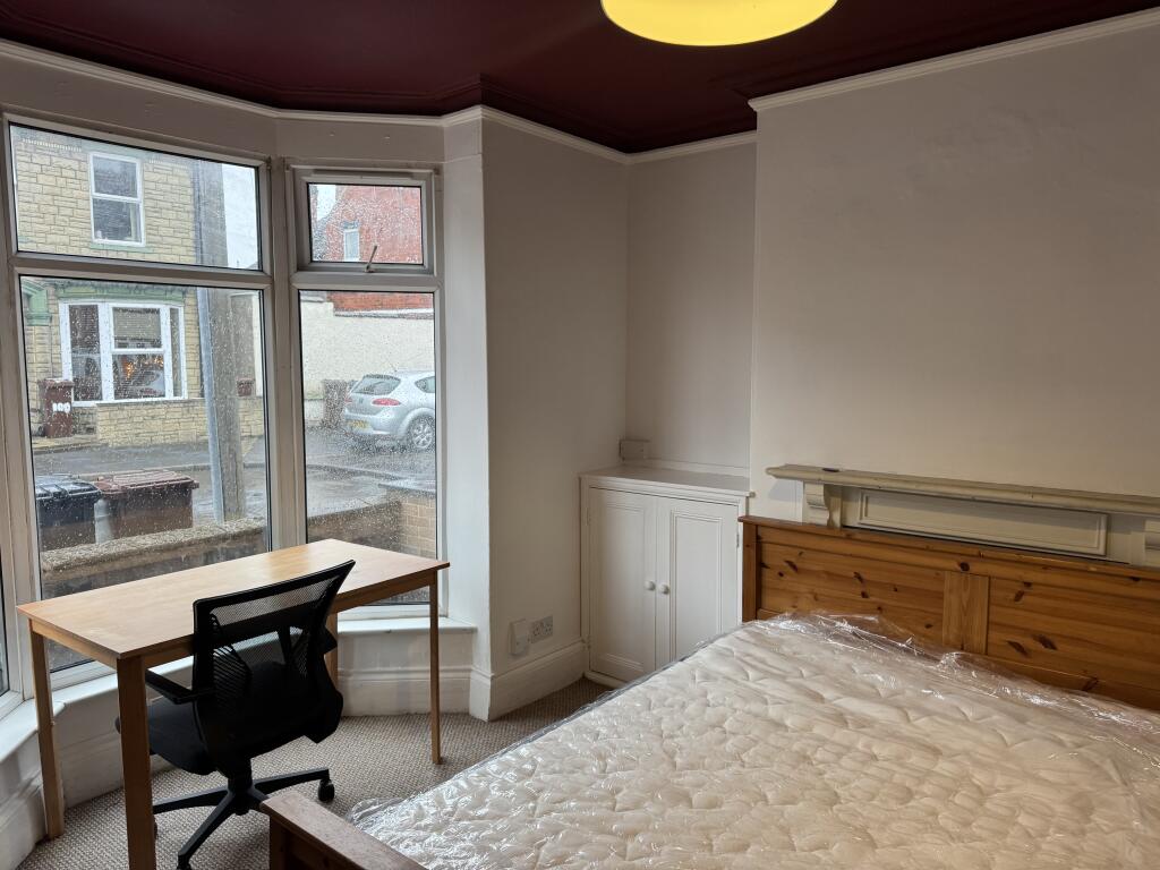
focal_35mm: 24
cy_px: 435
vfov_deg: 56.8
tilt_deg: -6.6
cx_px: 580
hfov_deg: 71.6
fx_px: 804
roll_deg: +0.1
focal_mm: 6.76
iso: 200
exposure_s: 1/121
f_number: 1.78
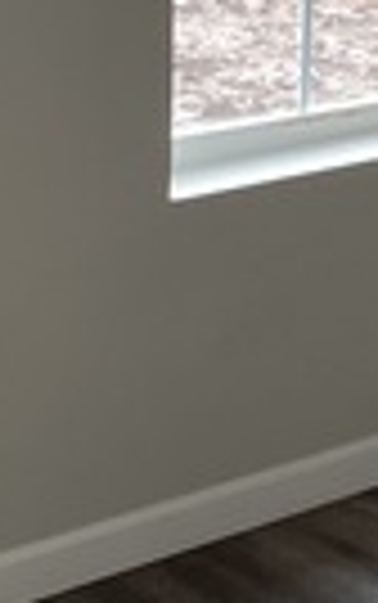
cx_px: 1114
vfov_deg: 14.6
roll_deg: -3.7
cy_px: -180
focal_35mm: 137
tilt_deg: -6.4
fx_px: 2253
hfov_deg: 8.2
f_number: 1.6
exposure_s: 1/121
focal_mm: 5.1
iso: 80
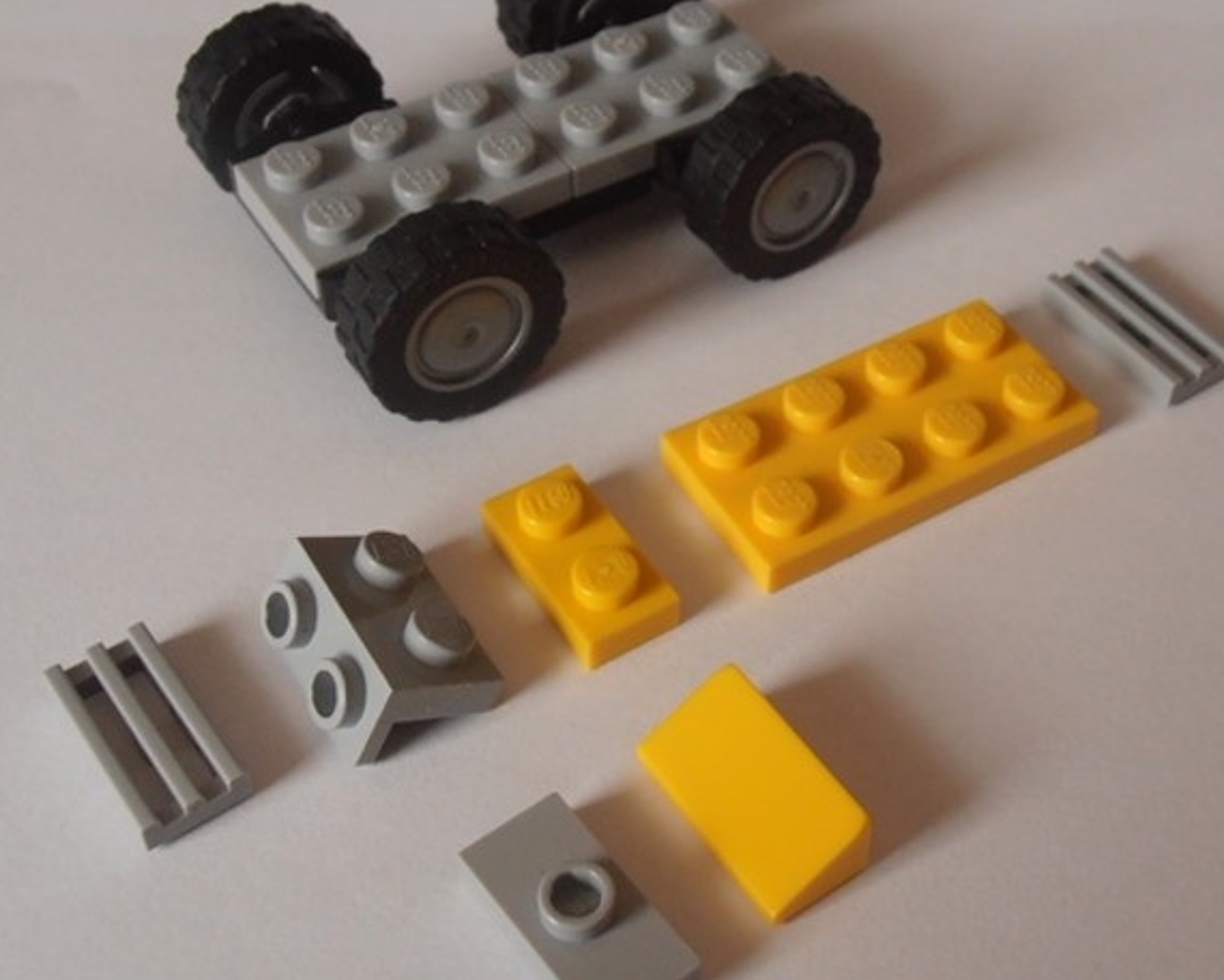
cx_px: 734
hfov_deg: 32.9
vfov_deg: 26.6
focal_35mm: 57
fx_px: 2065
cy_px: 394
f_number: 3.9
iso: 125
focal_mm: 6.61
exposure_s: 1/30
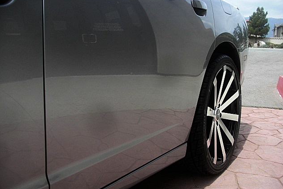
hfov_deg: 50.7
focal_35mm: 38
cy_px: 95
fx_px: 299
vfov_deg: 35.0
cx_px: 143
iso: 50
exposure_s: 1/640
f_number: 2.8
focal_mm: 6.3
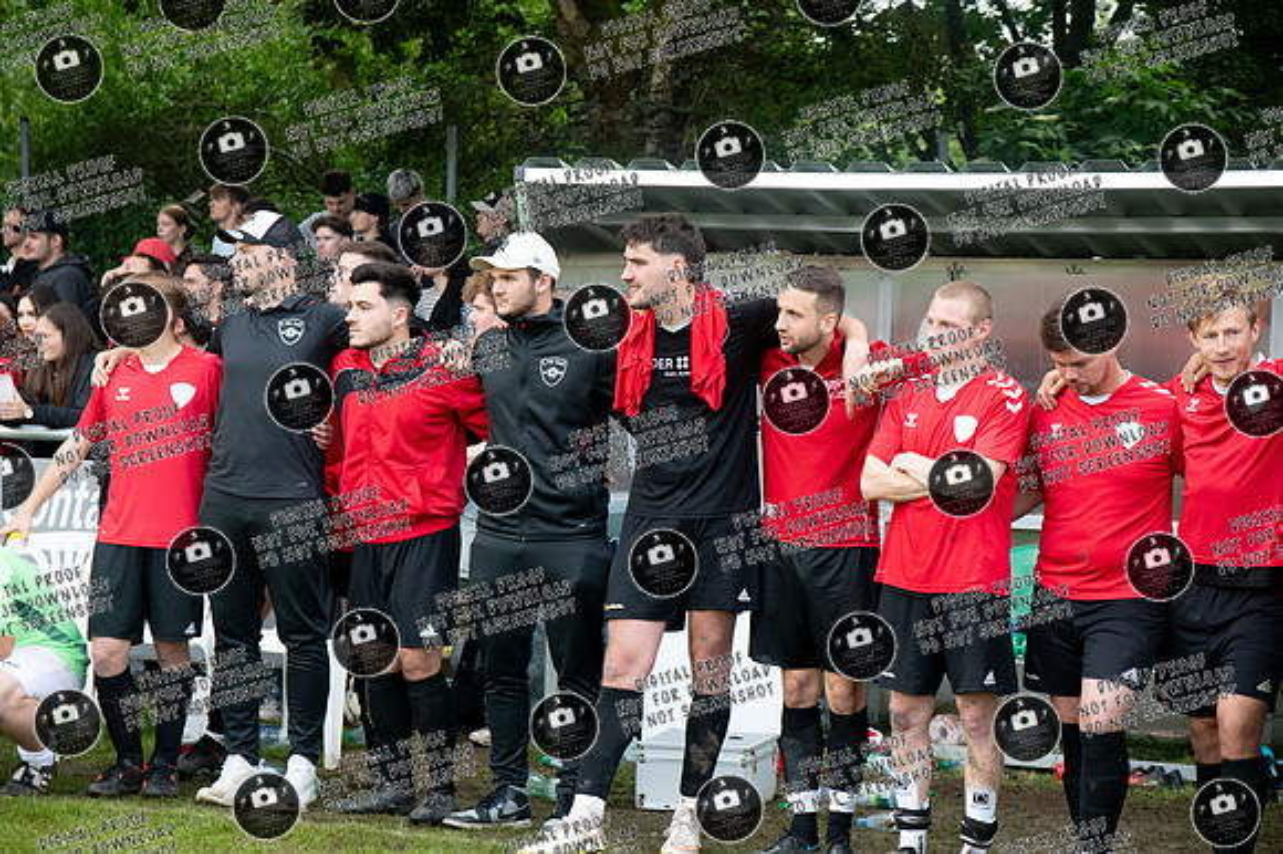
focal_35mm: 93
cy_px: 427
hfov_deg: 21.9
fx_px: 3312
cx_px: 642
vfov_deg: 14.7
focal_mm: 62
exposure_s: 1/500
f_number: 4
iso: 1000
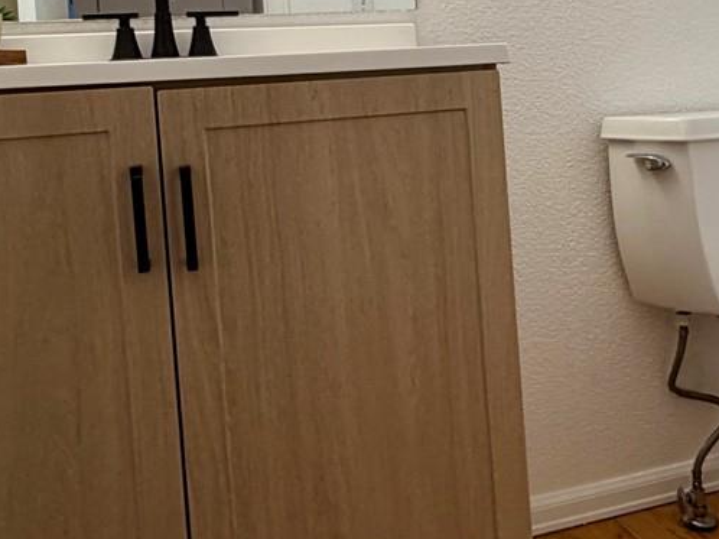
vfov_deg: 31.3
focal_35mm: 45
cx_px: 549
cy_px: 100
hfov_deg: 40.8
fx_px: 934
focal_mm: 2.22
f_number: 2.2
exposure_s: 1/120
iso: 100
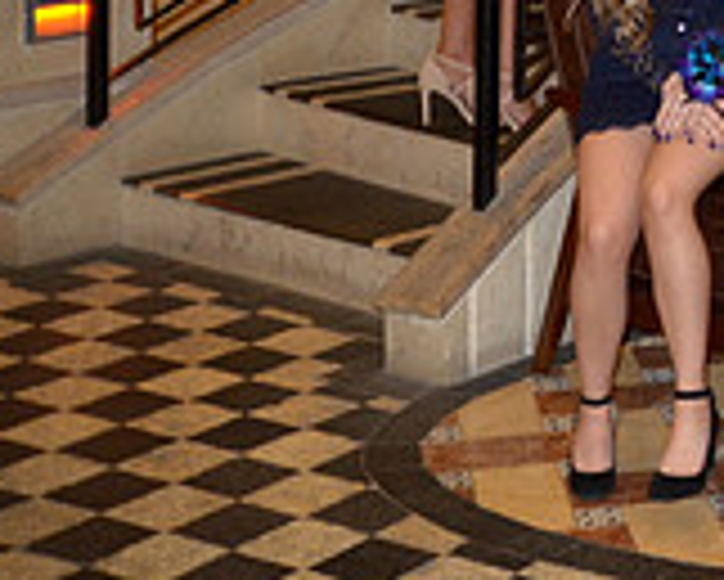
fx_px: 1951
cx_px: 1237
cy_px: -252
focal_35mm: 91
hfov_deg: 17.6
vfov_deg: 15.7
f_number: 3.5
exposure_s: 1/30
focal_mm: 18
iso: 800
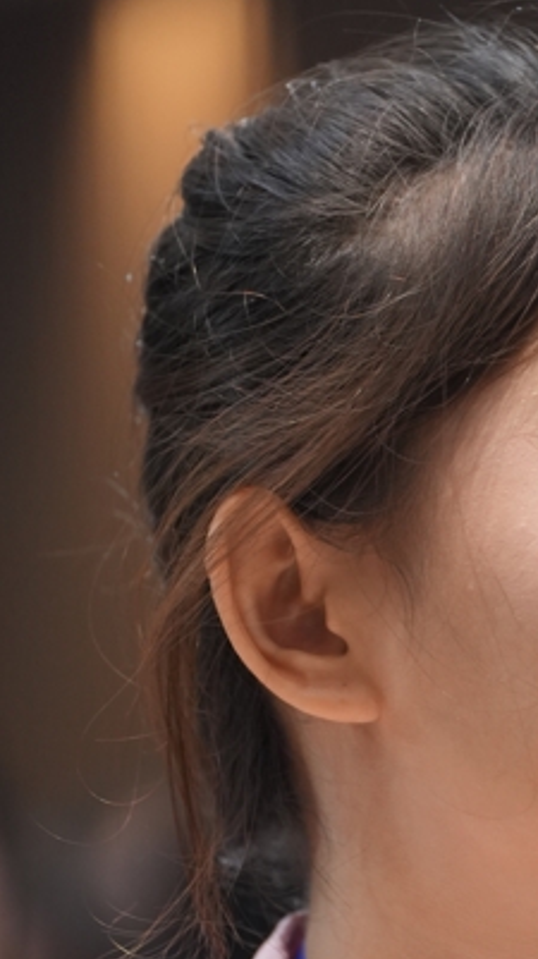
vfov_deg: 6.3
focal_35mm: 344
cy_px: 929
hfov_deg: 3.5
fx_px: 8741
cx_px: 610
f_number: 2.8
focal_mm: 135
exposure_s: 1/200
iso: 2000
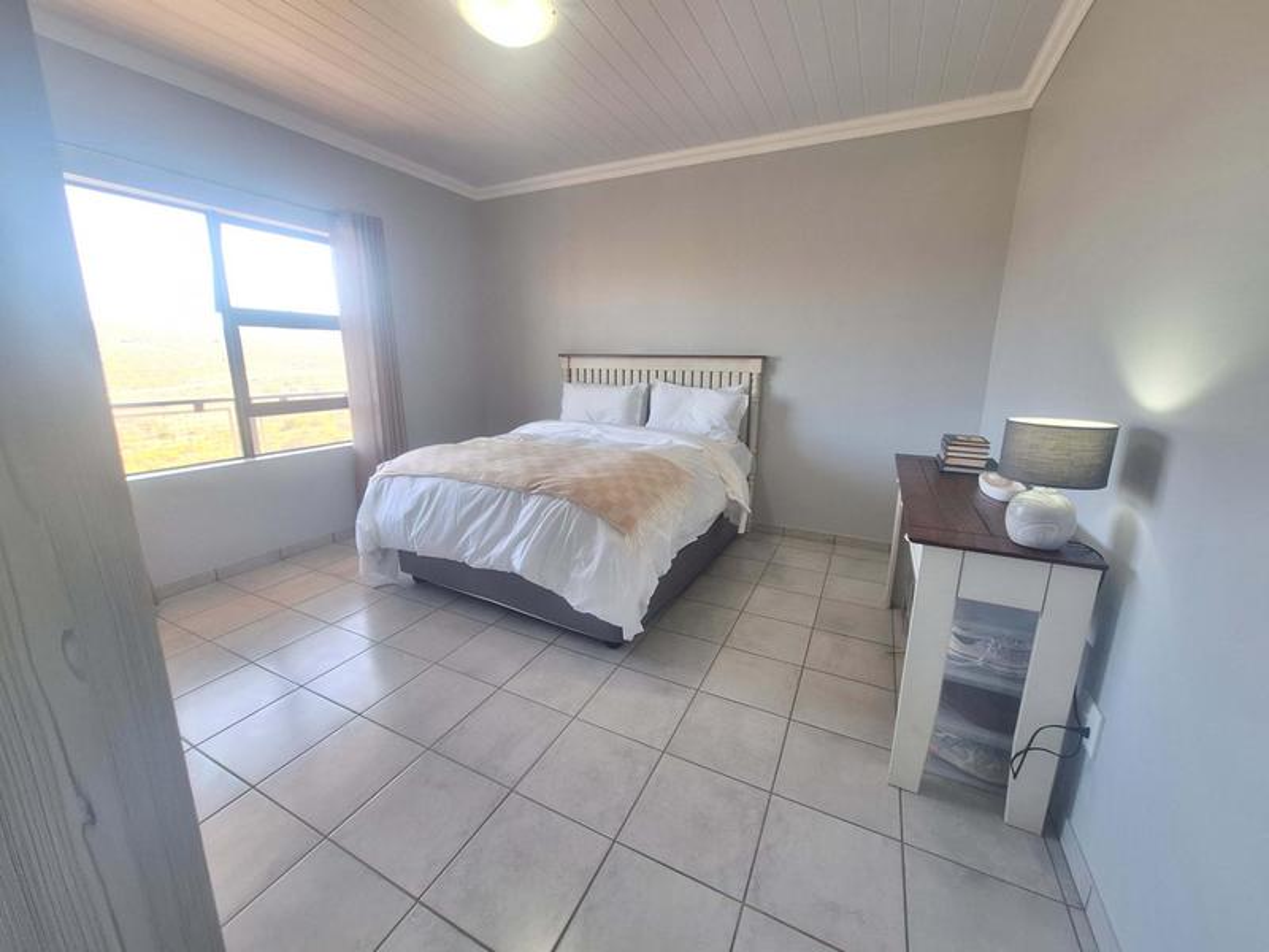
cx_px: 634
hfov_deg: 106.2
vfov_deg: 89.9
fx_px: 477
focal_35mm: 13
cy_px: 476
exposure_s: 1/50
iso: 80
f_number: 2.2
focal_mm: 1.74
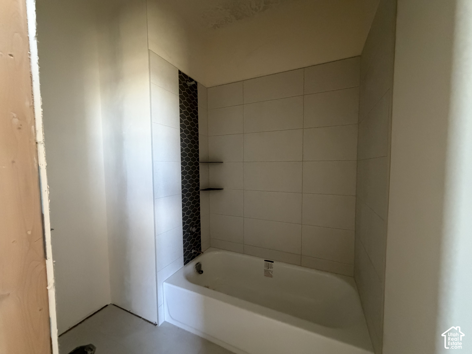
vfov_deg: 85.7
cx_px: 236
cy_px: 177
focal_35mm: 14
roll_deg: -0.3
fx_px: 191
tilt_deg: -2.1
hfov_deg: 102.1
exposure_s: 1/60
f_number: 2.2
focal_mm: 2.22
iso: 800
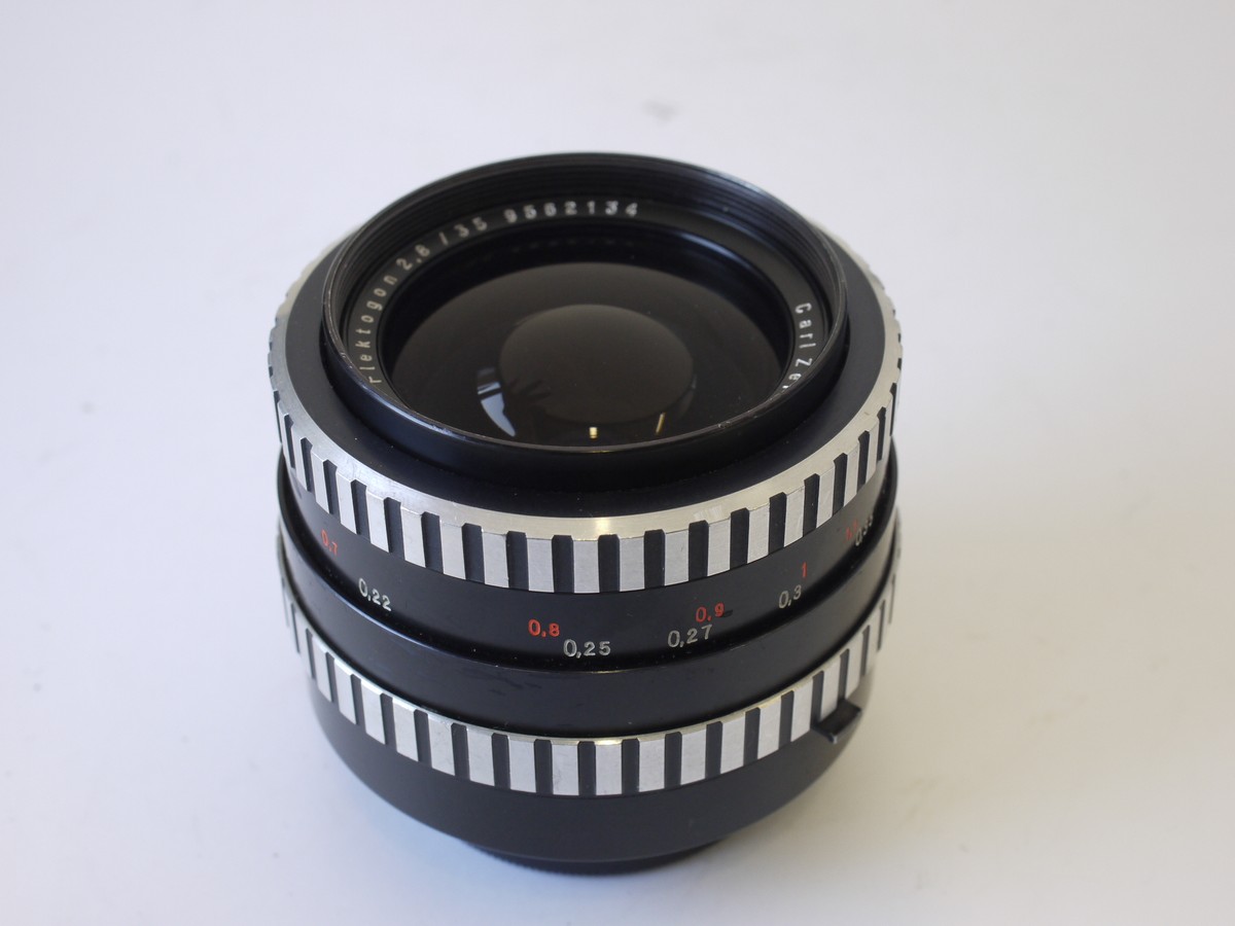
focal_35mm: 60
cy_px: 463
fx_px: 2141
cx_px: 618
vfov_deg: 24.4
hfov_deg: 32.2
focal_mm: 30
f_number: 8
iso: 400
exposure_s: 1/25
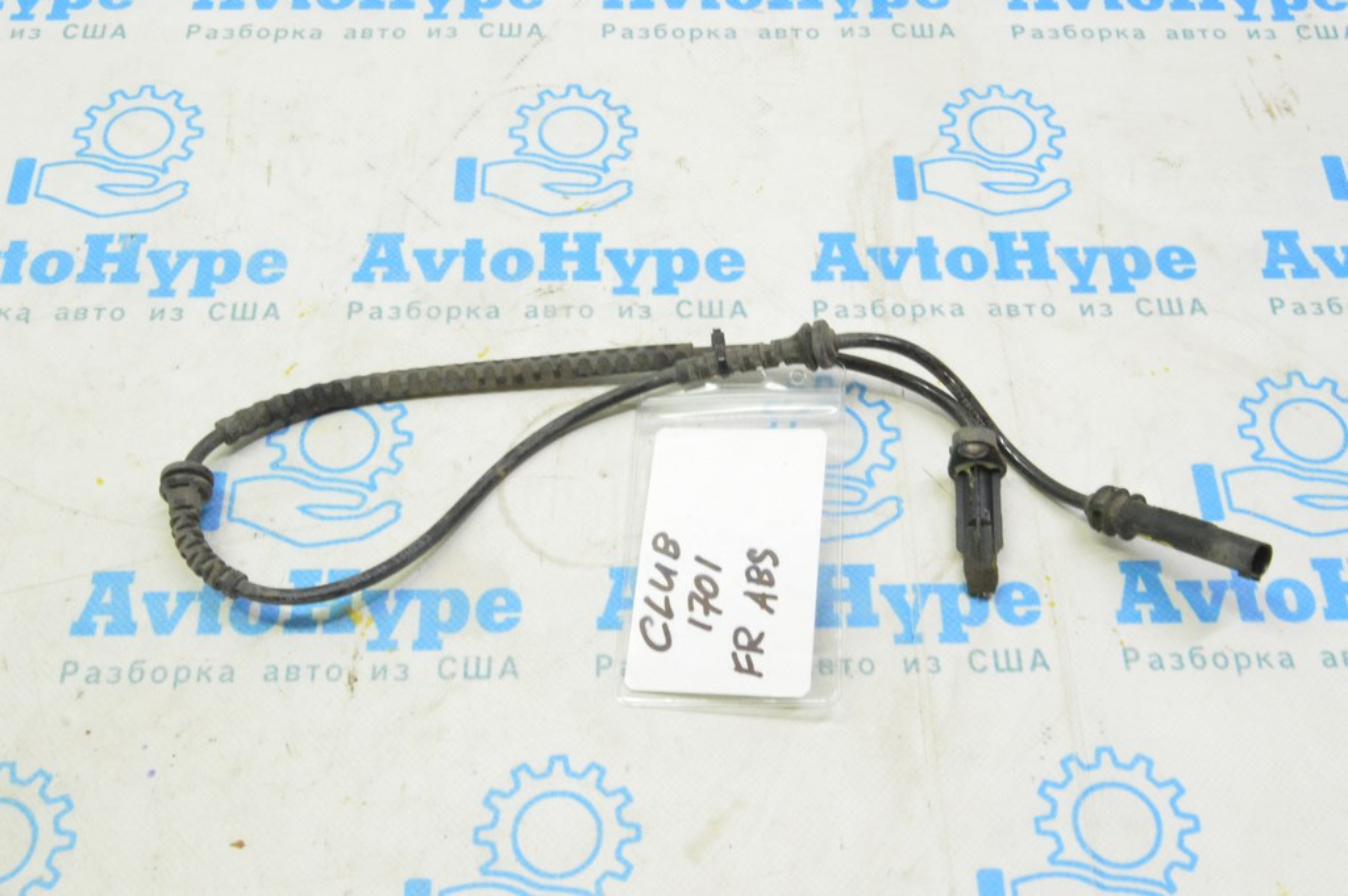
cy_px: 448
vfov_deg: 31.8
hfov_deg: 46.4
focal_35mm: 42
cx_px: 674
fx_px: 1571
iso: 6400
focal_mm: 28
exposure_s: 1/20
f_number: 20
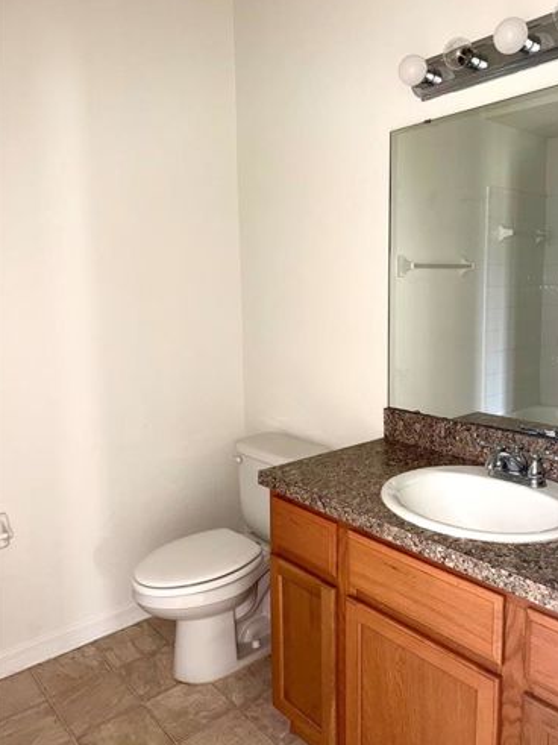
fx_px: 559
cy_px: 360
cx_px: 296
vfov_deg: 67.3
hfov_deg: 53.0
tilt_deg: -7.3
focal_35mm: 26
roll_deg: +0.7
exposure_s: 1/23
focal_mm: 6.76
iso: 80
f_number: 1.78
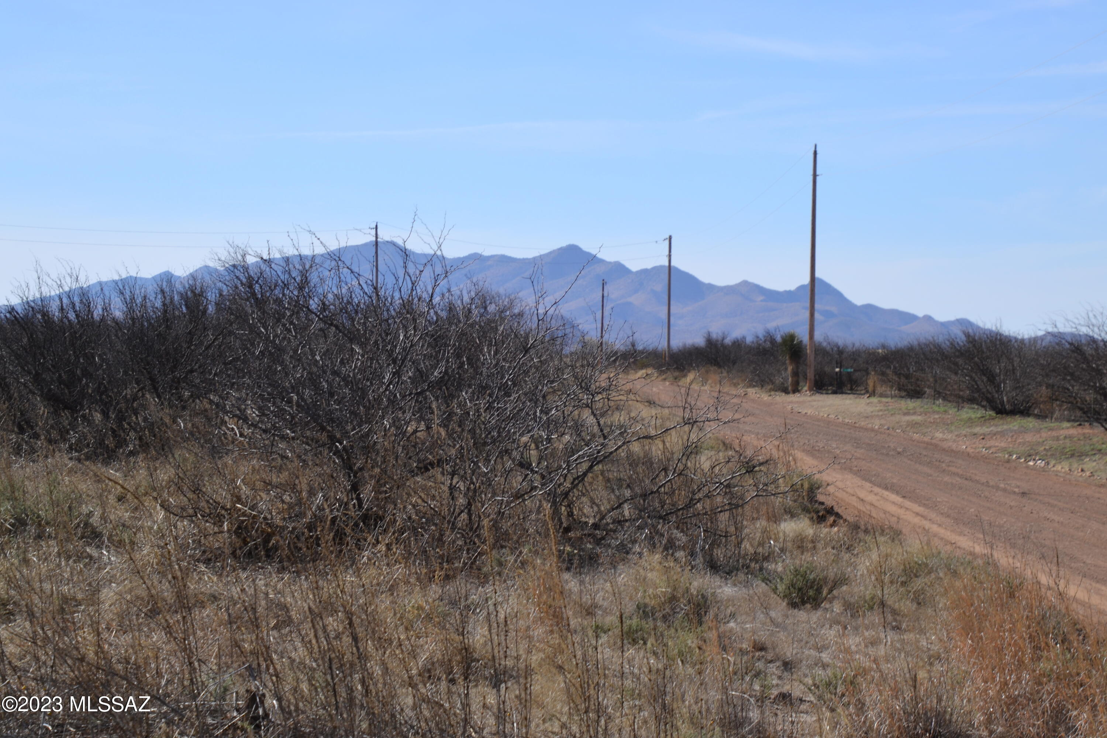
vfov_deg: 11.4
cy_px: 369
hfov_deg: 17.1
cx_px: 554
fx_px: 3690
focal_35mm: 120
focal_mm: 80
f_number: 10
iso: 100
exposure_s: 1/200
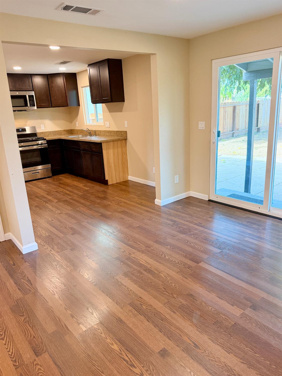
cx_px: 141
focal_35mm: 24
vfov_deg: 71.6
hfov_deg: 56.8
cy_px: 188
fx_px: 261
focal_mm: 6.76
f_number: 1.78
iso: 320
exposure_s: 1/120
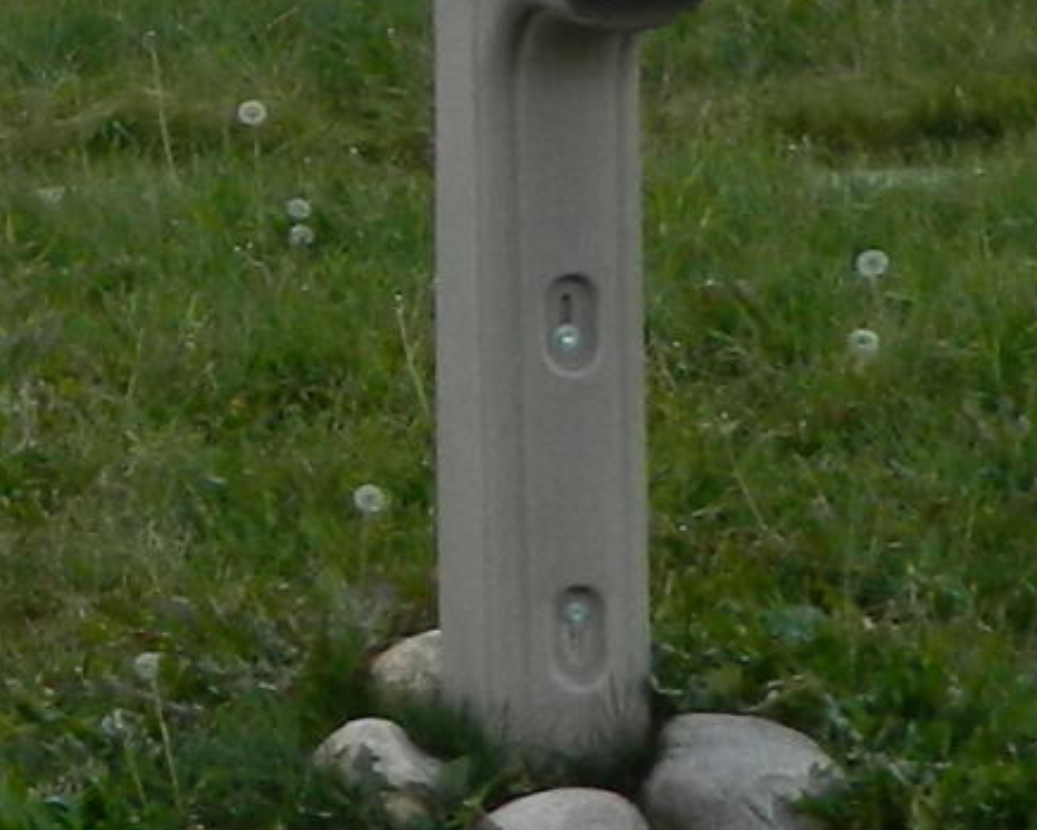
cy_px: -478
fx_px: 7214
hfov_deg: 8.0
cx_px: -821
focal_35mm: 235
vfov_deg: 6.5
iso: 80
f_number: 3.3
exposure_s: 1/40
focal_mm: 6.2
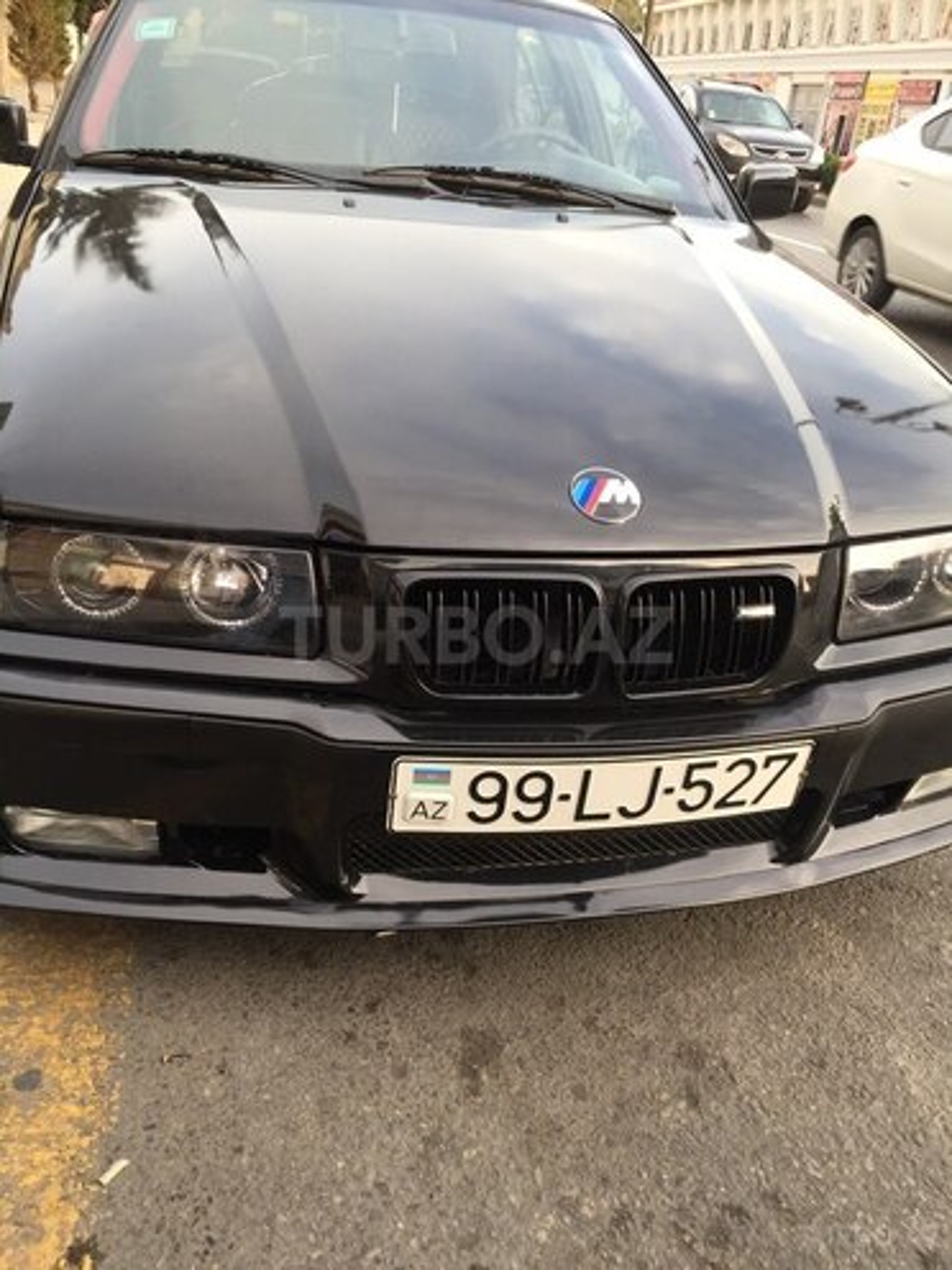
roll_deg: -6.8
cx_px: 476
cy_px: 635
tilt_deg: -25.2
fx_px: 1063
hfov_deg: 48.2
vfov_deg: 61.7
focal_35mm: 29
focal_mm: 4.15
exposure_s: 1/100
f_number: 2.2
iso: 50
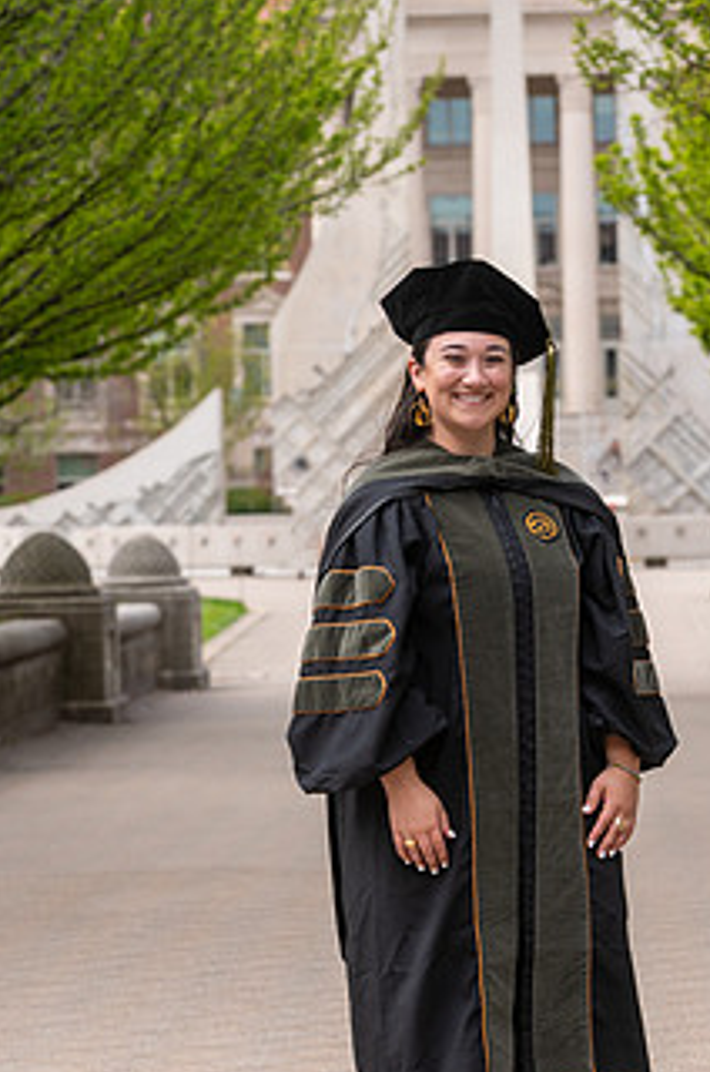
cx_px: 444
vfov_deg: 14.9
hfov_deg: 9.9
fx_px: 4100
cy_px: 606
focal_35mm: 138
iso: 125
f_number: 4.5
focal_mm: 98
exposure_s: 1/500
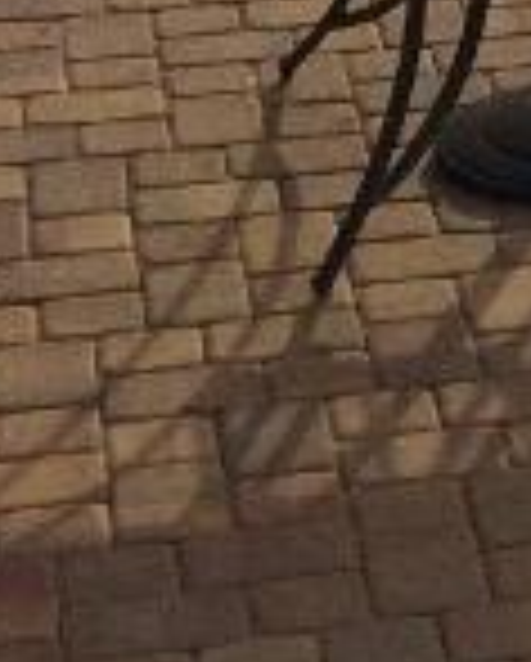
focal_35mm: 204
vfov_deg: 8.4
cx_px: 1701
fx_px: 3999
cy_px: -1081
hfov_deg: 6.7
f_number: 2.2
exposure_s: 1/2740
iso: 32
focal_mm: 4.12
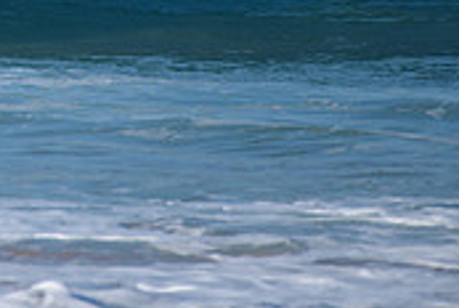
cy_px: -166
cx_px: -260
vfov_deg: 0.8
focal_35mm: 1673
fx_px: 21367
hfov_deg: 1.2
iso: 220
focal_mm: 500
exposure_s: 1/2000
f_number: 5.6
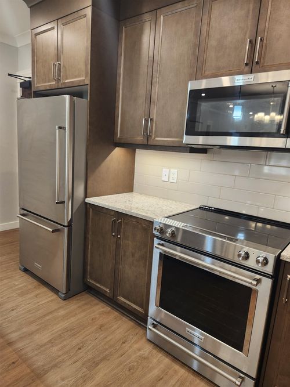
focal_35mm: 23
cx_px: 145
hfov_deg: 58.9
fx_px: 257
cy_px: 194
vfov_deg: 73.9
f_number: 1.8
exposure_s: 1/120
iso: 250
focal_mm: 5.4
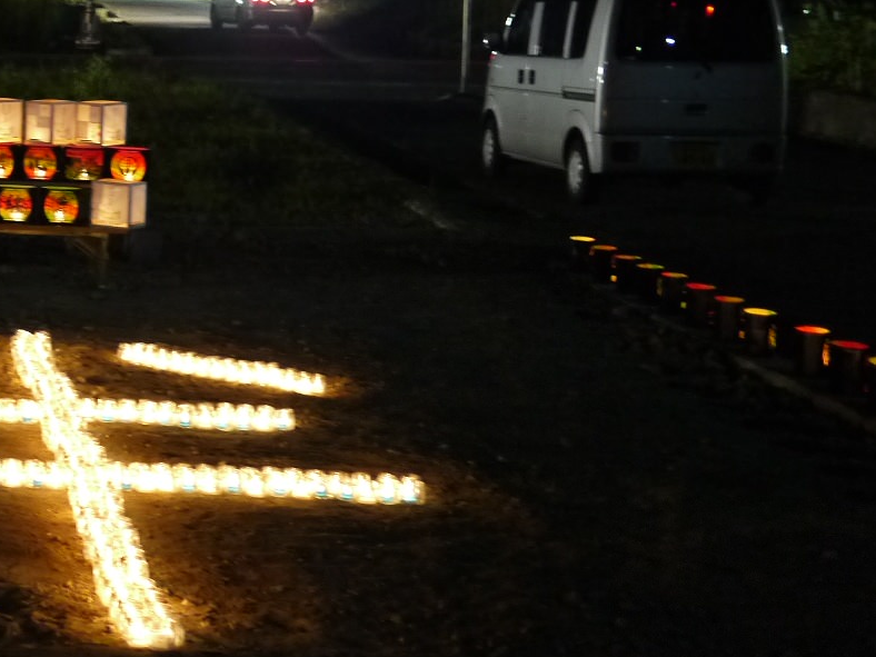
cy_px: 211
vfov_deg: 14.2
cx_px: -247
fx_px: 2632
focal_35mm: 104
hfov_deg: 17.7
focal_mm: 20
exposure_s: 1/20
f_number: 1.7
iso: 800
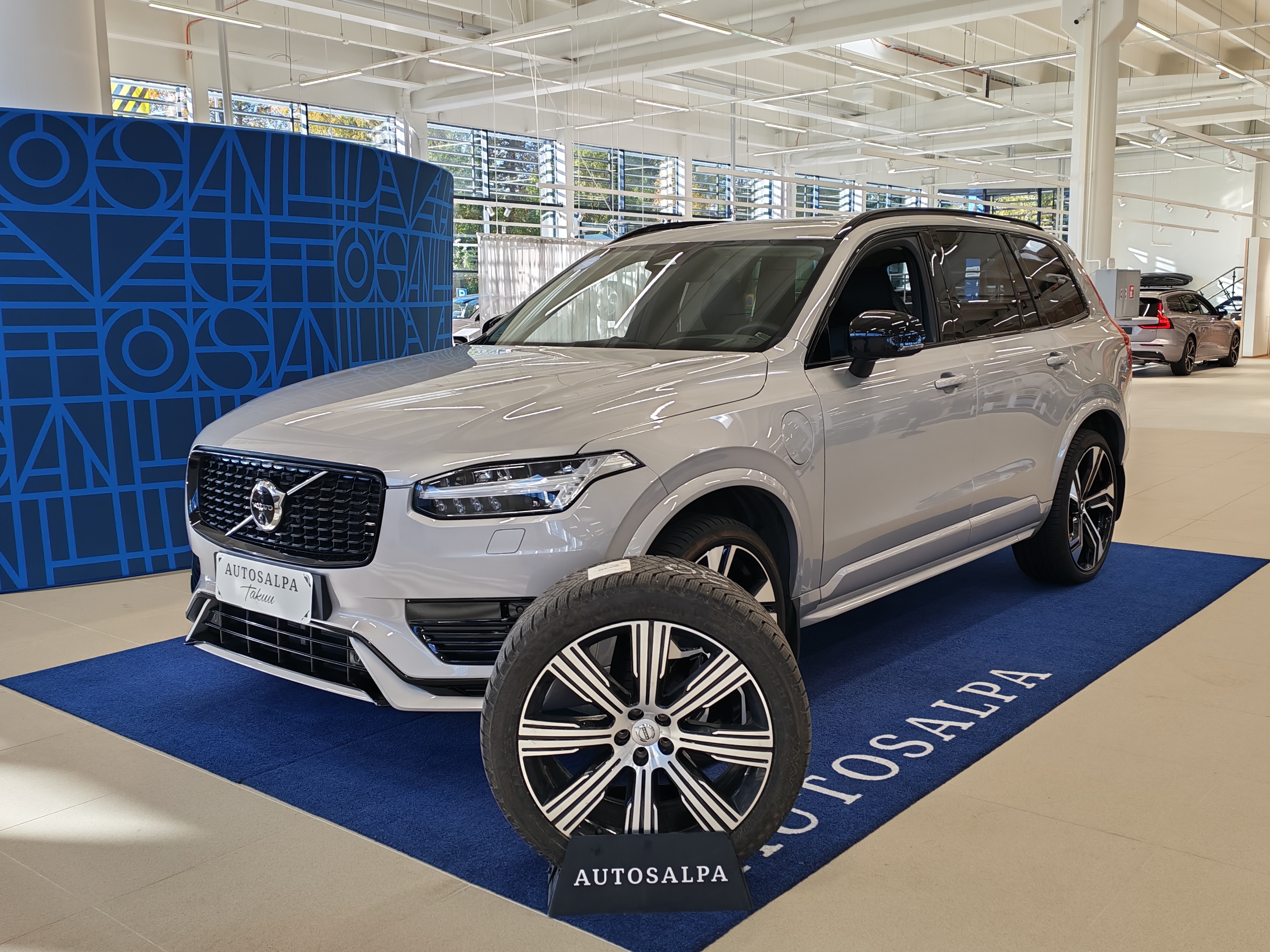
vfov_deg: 41.8
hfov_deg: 54.0
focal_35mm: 34
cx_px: 635
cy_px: 476
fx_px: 1247
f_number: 1.9
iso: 100
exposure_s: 1/100
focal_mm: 6.12
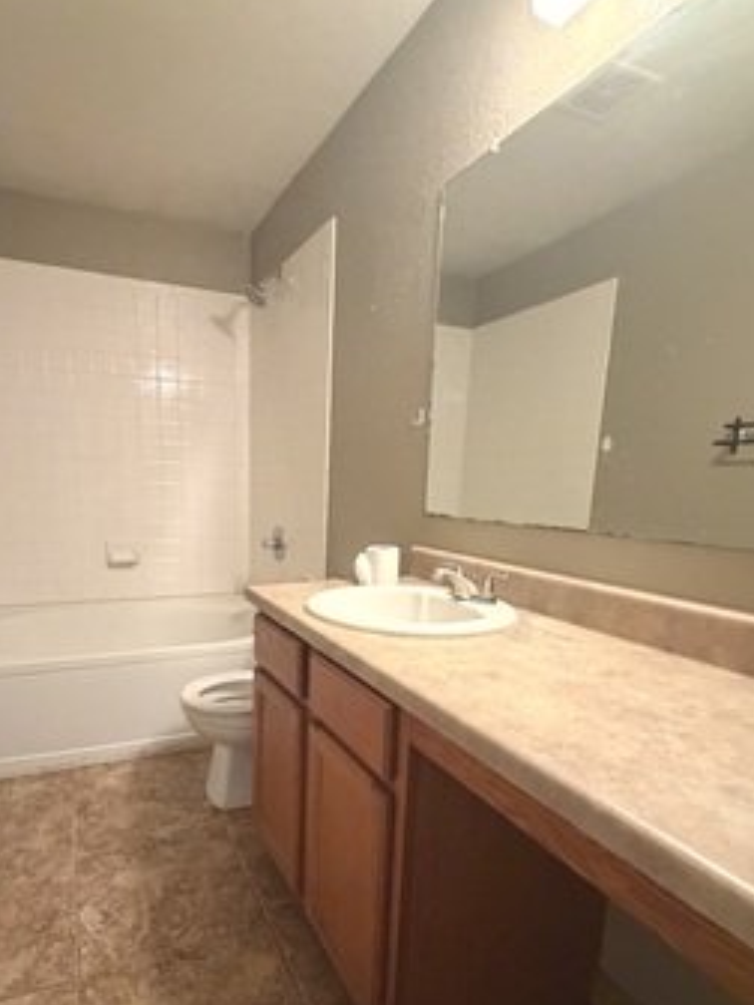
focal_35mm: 20
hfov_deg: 65.5
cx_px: 311
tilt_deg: -10.5
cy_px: 589
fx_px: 581
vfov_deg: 81.0
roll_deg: -1.0
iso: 1000
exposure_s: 1/60
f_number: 2.2
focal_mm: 2.22
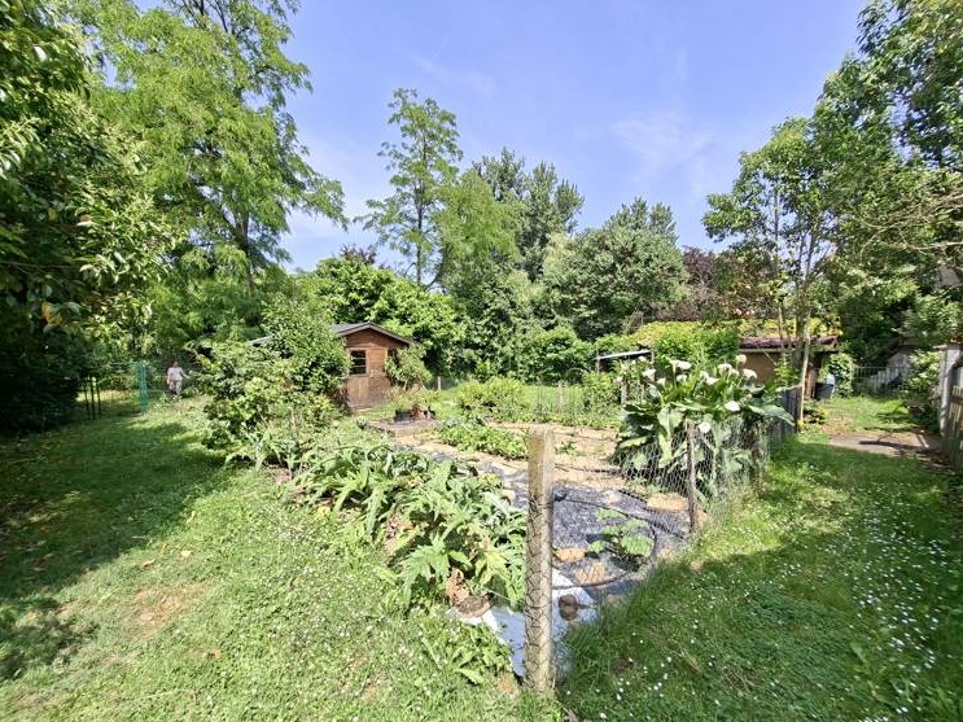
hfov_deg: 102.0
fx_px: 389
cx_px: 504
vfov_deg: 85.6
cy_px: 384
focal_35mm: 14
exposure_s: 1/603
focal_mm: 1.74
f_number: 2.2
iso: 40
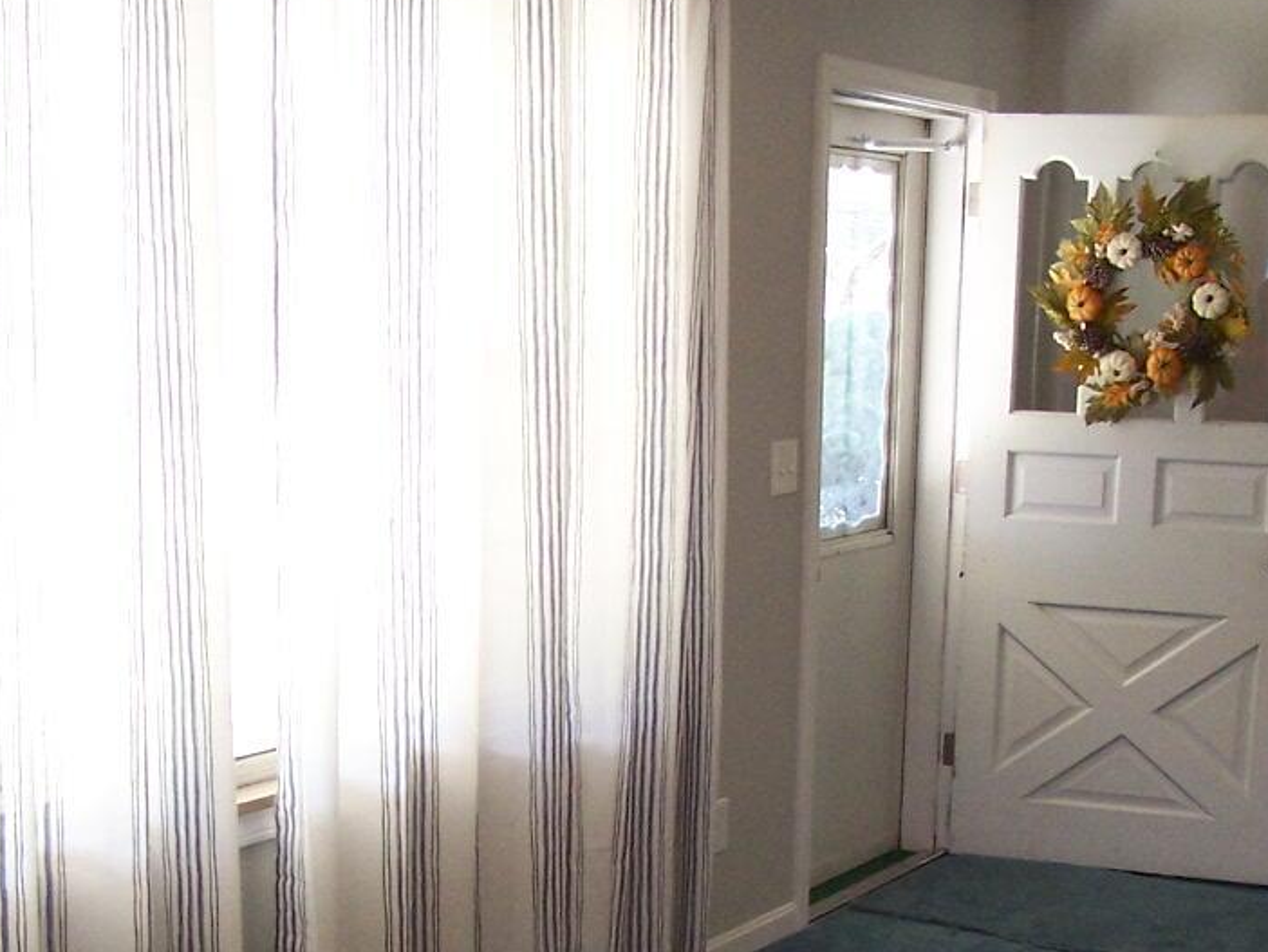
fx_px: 3078
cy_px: 793
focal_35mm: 84
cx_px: 652
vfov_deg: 17.4
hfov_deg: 23.3
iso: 140
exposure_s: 1/30
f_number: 2.8
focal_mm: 6.3
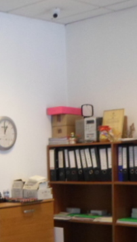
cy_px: 222
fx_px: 490
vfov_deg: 26.8
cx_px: -27
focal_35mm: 76
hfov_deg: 15.4
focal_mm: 4.5
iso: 120
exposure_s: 1/30
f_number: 2.5
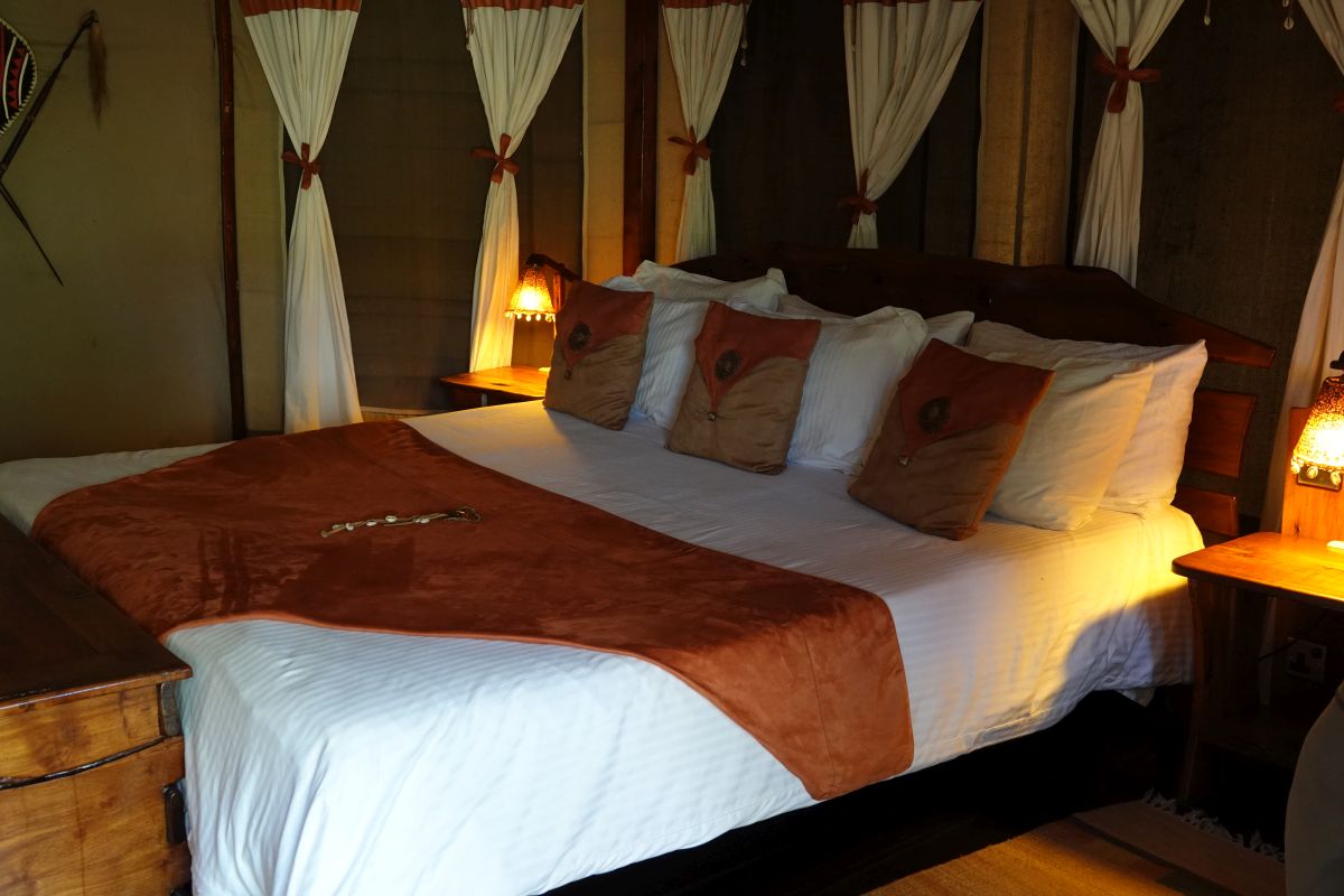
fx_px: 1307
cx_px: 672
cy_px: 448
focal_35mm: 35
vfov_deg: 37.9
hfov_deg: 54.4
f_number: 3.2
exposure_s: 1/25
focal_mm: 12.96
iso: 800
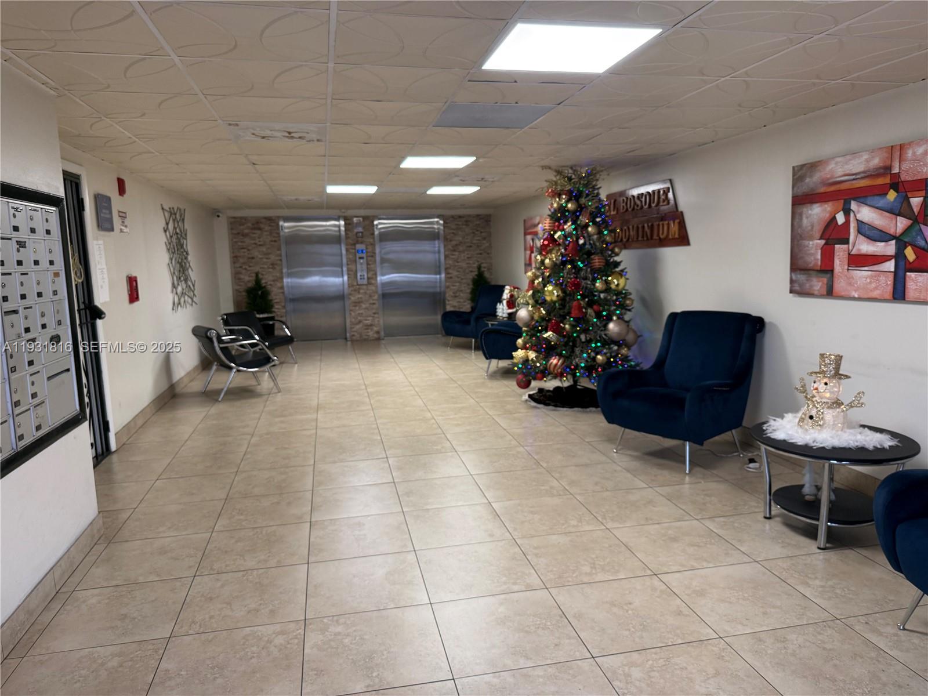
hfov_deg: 71.6
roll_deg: +1.5
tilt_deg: -8.7
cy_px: 348
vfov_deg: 56.8
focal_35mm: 24
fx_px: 643
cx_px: 464
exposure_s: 1/120
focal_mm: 6.76
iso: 160
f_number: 1.78
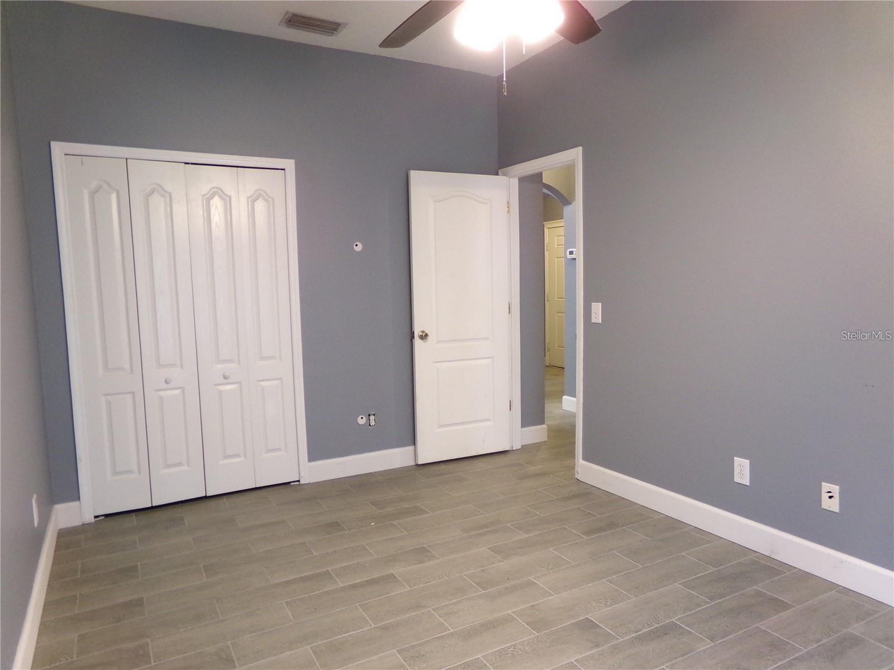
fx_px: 620
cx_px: 447
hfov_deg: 71.6
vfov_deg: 56.8
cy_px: 335
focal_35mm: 24
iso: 520
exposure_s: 1/17
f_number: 3.7
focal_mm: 4.3
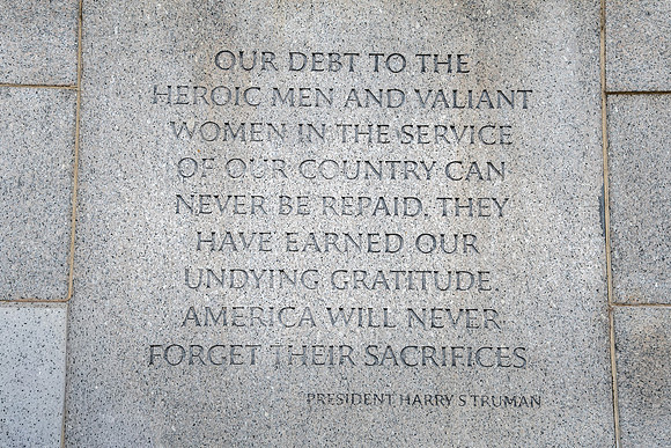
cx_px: 336
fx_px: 979
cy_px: 224
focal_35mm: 52
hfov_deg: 37.8
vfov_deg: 25.8
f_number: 7.1
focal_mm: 35
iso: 160
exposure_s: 1/500
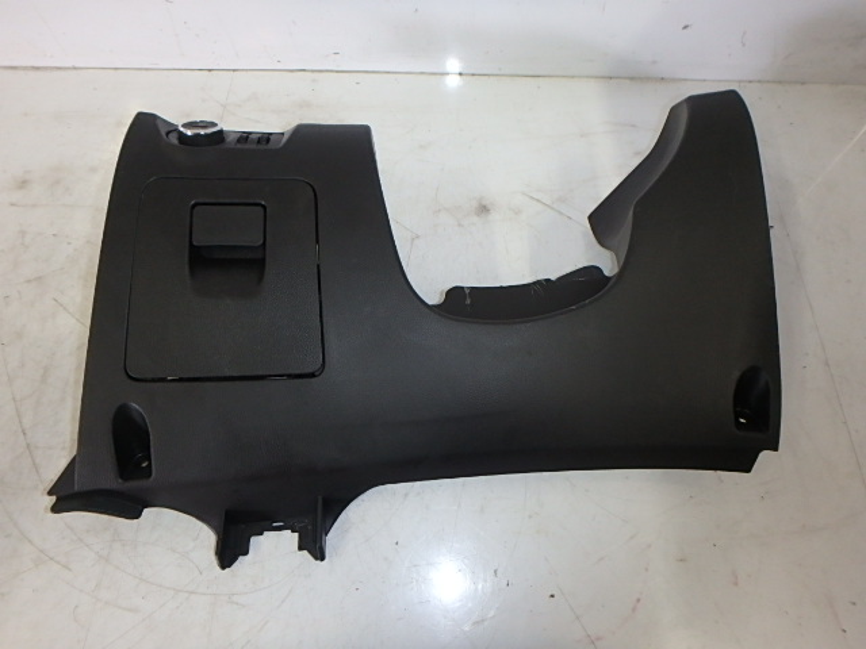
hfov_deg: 79.0
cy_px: 324
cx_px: 433
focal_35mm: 21
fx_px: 525
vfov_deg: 63.4
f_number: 3.5
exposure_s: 1/30
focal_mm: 3.7
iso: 320
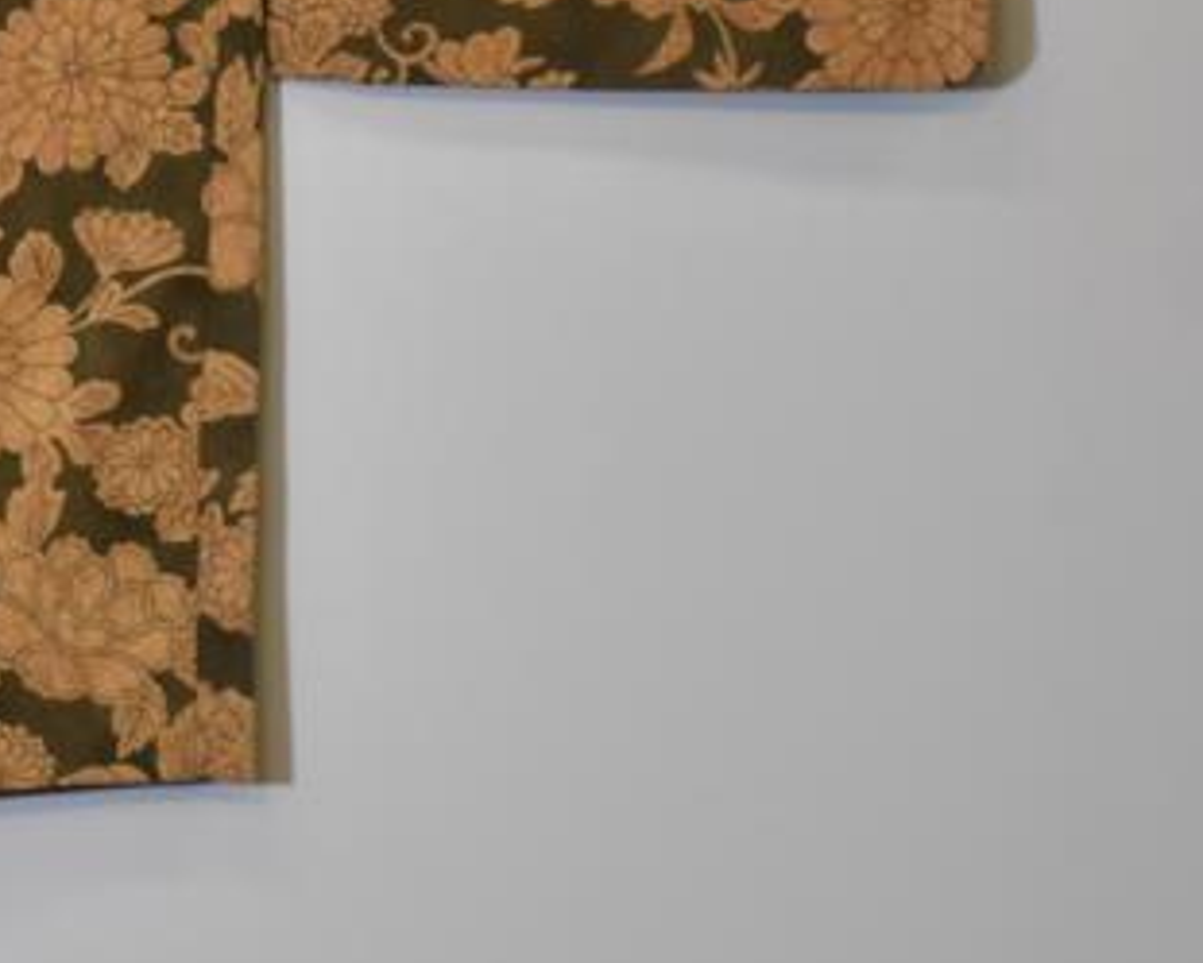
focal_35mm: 255
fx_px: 9082
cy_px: -25
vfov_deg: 6.1
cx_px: -398
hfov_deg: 7.5
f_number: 4.8
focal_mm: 52
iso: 400
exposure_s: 1/60
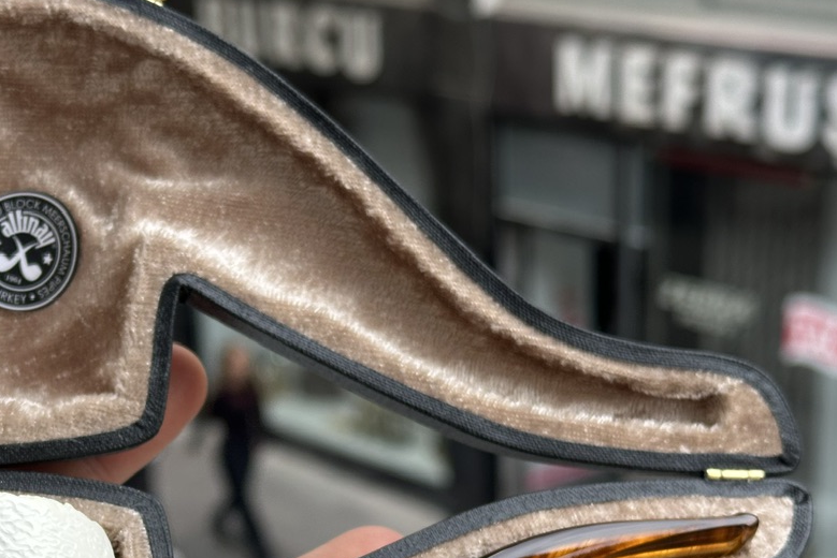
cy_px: 470
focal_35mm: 82
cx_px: 249
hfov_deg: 24.6
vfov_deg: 16.5
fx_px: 1907
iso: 64
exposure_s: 1/990
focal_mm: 6.86
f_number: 1.78
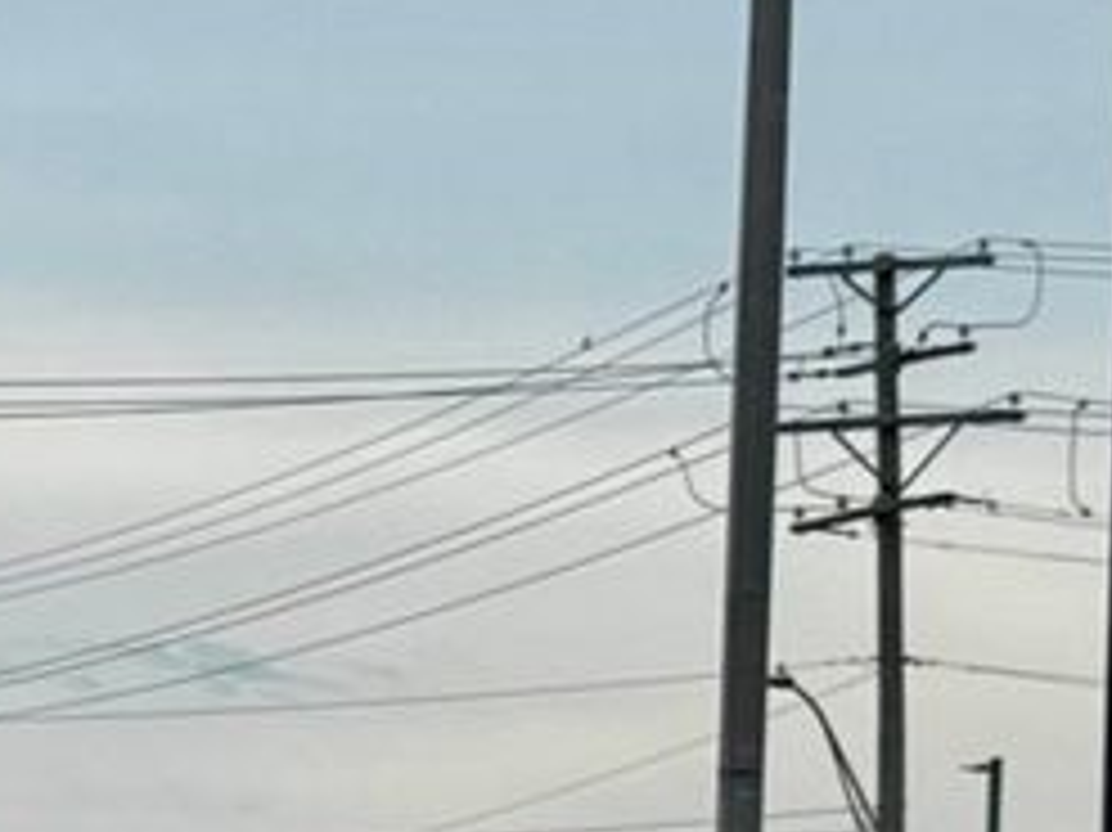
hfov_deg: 9.8
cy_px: 1668
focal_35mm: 199
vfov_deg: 7.2
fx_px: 6390
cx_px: -135
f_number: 1.78
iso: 64
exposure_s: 1/3257
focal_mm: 6.76
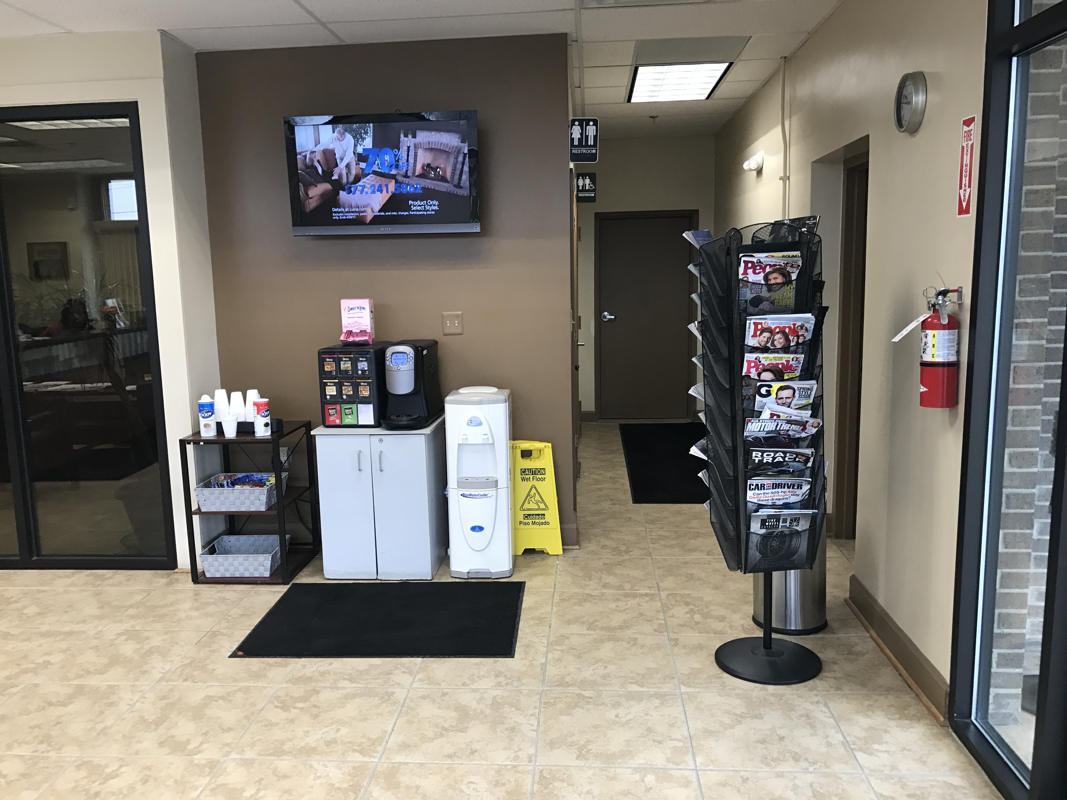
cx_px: 534
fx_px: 863
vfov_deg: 49.7
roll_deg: +0.8
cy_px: 400
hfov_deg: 63.4
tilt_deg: -5.9
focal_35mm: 28
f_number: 1.8
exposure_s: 1/30
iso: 25
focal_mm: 3.99
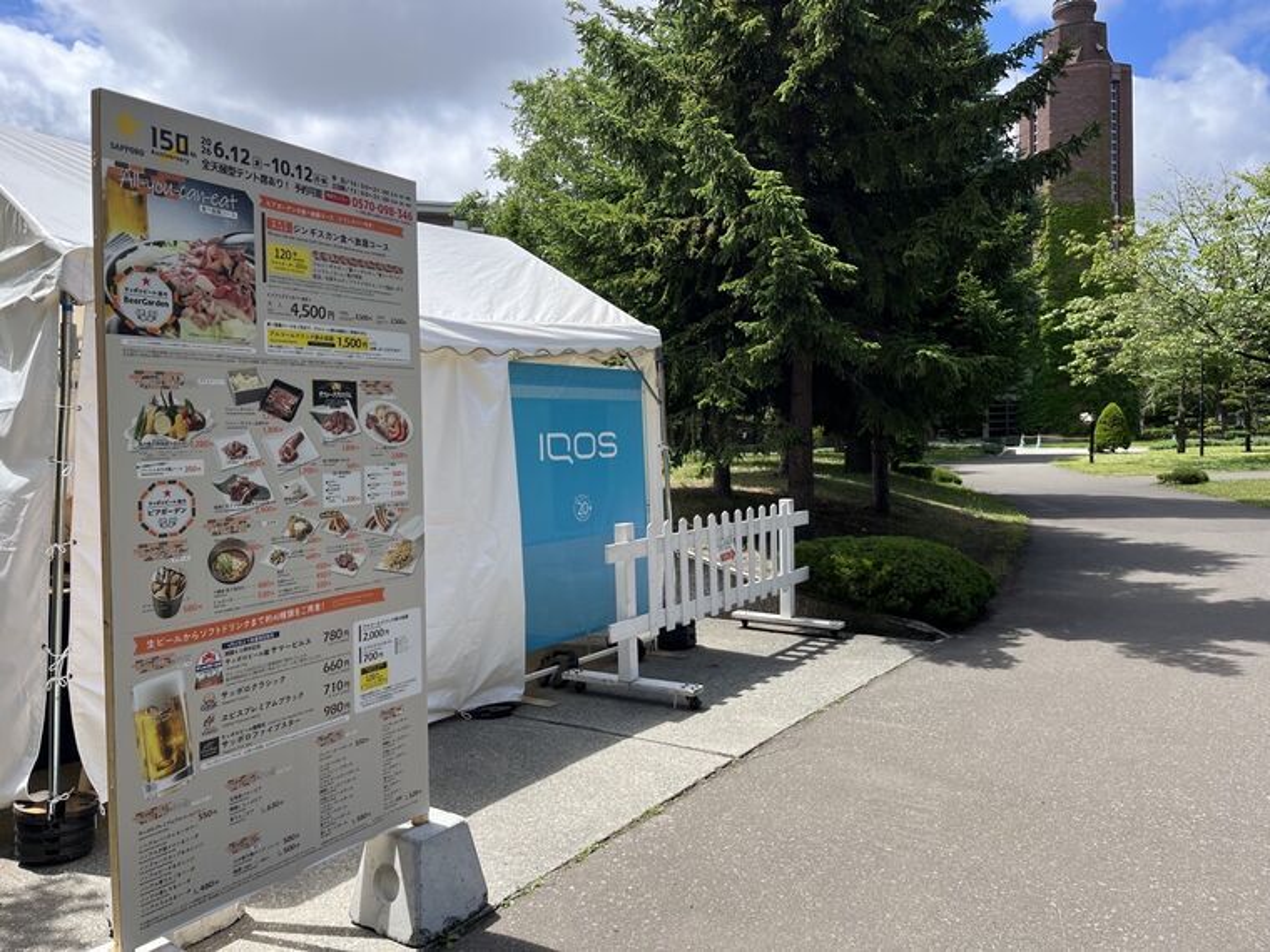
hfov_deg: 67.3
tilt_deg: -0.8
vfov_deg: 53.1
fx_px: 954
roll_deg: +1.6
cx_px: 635
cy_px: 476
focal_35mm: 26
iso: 50
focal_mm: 5.1
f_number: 1.6
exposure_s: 1/2062
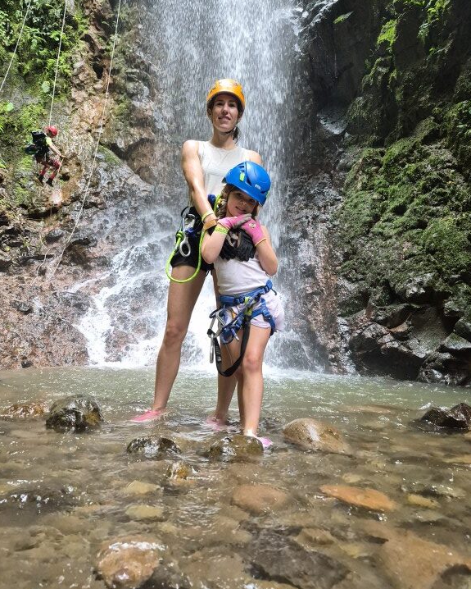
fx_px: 435
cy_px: 273
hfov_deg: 56.8
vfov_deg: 68.0
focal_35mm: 25
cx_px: 229
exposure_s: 1/120
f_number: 1.8
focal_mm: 5.4
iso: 640
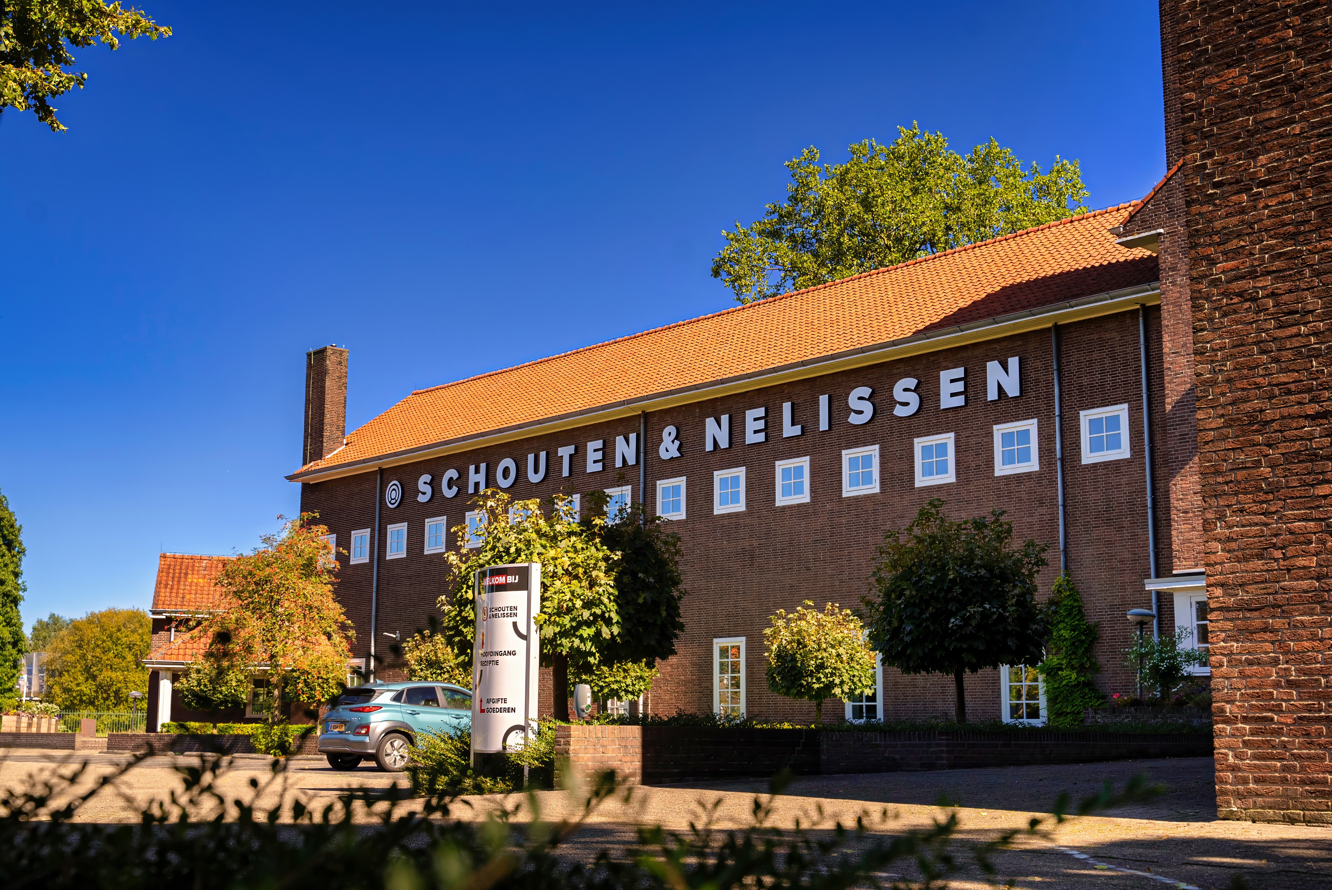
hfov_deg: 45.4
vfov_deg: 31.2
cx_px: 666
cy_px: 445
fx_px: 1592
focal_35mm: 43
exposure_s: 1/400
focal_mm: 43
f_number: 5.6
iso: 320
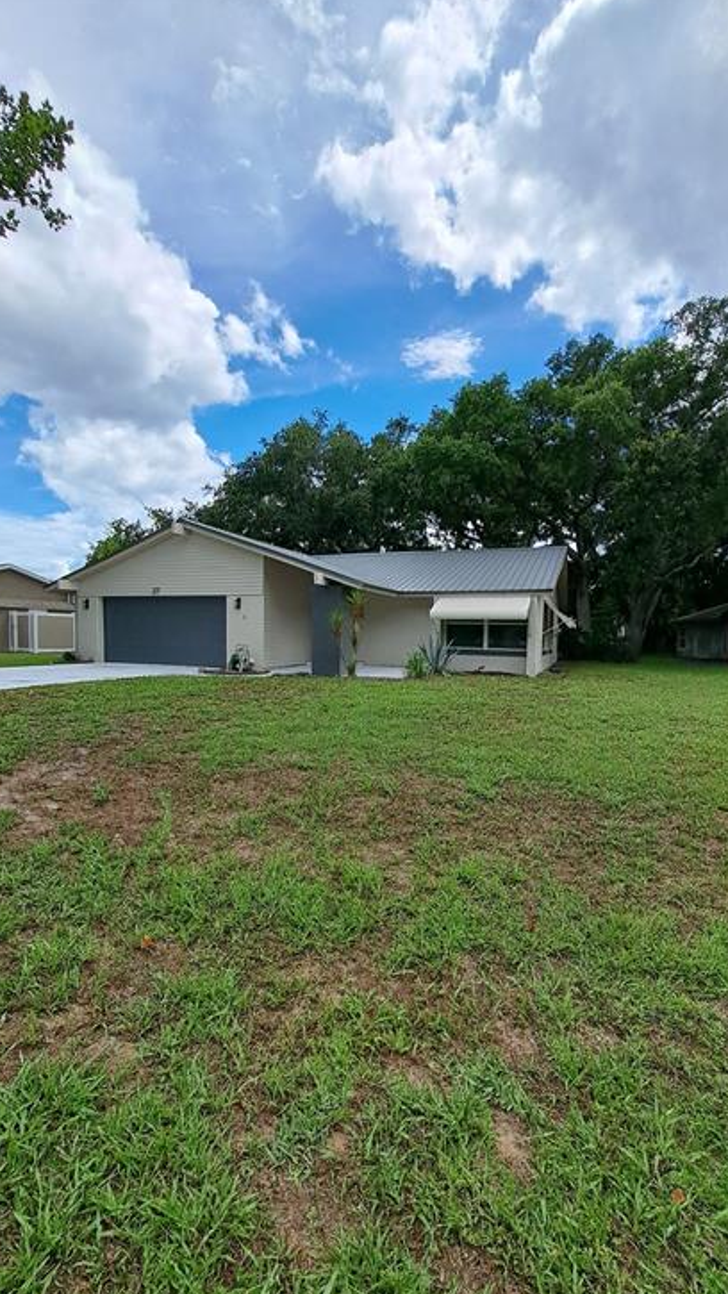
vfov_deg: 102.9
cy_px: 675
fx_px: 515
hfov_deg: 70.5
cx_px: 371
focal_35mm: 15
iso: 50
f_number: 2.2
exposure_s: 1/2326
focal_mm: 1.74
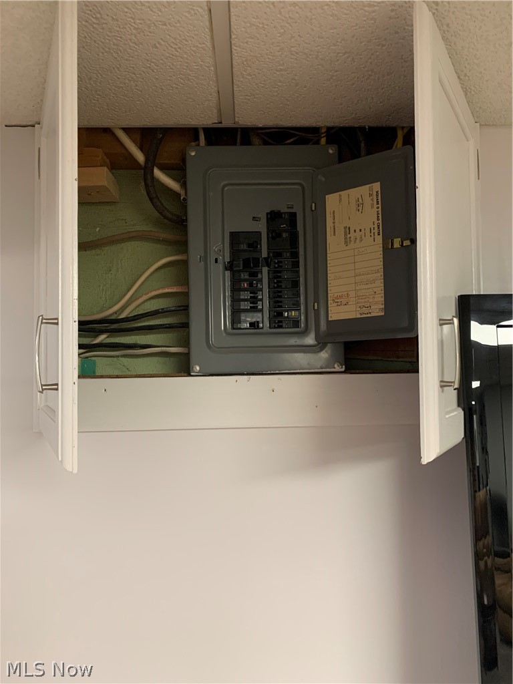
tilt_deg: +3.9
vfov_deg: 67.3
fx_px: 514
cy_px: 342
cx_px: 256
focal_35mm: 26
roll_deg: +0.5
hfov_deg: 53.1
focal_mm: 4.25
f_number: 1.8
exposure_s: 1/40
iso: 250
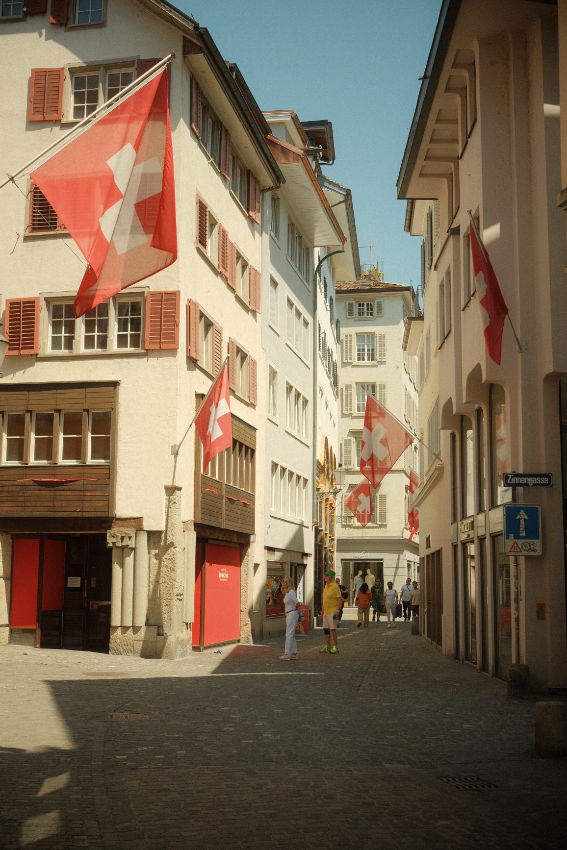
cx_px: 279
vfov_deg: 46.4
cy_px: 427
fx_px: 992
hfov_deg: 31.9
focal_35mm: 42
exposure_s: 1/4000
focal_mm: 27
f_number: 2.8
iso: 640
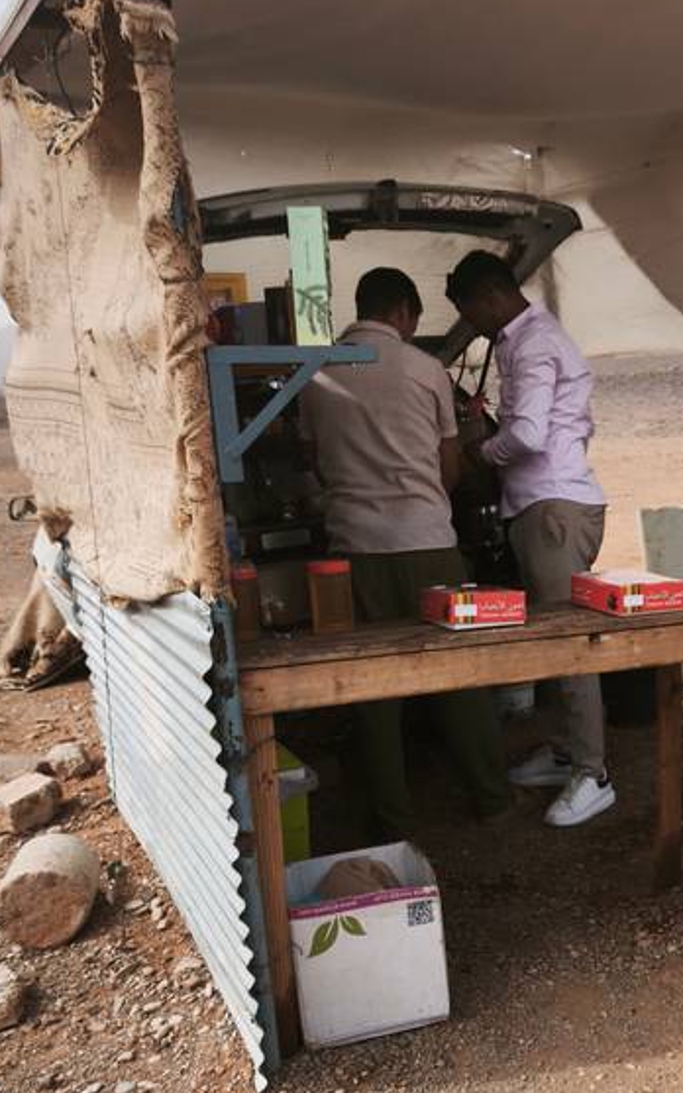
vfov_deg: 46.6
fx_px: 1251
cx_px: 587
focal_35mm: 42
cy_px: 704
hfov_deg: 29.5
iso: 200
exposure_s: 1/5785
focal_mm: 5.35
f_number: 1.7
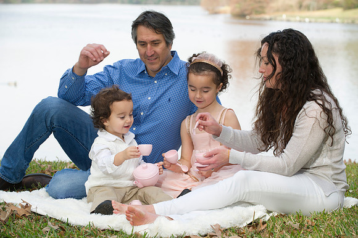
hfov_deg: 19.5
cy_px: 119
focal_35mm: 105
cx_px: 179
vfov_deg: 13.0
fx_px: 1044
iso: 200
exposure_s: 1/160
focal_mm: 105
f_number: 5.6
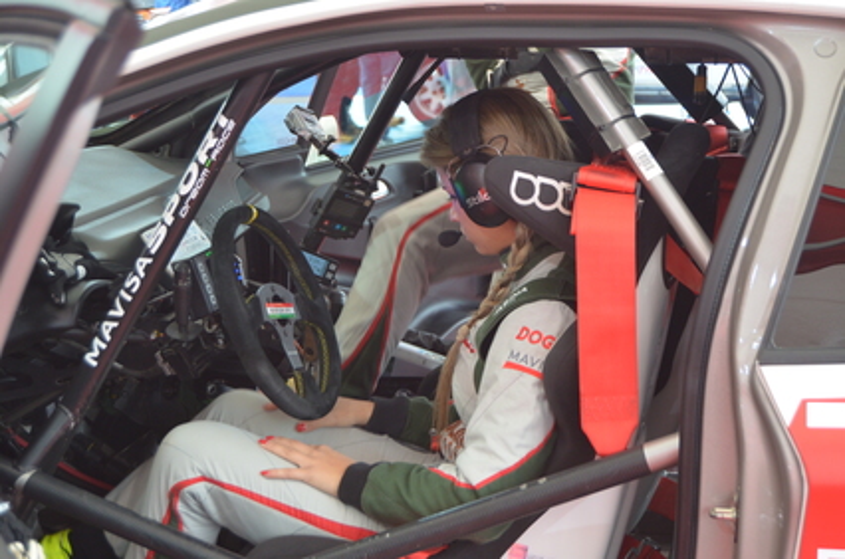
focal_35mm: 69
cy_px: 280
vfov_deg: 19.6
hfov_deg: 29.3
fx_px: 1616
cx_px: 422
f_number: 5.3
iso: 800
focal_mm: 46
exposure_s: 1/50
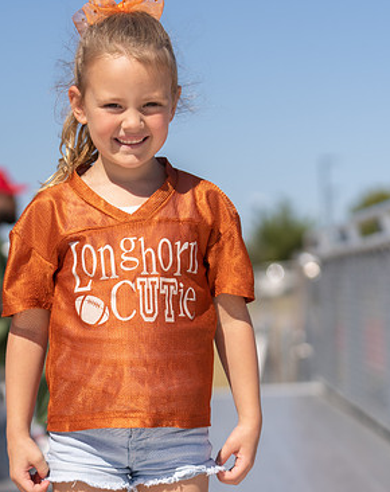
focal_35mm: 125
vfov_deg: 15.5
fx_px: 1814
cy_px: 256
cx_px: 123
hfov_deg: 12.3
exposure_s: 1/2000
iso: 100
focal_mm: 71
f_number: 2.8
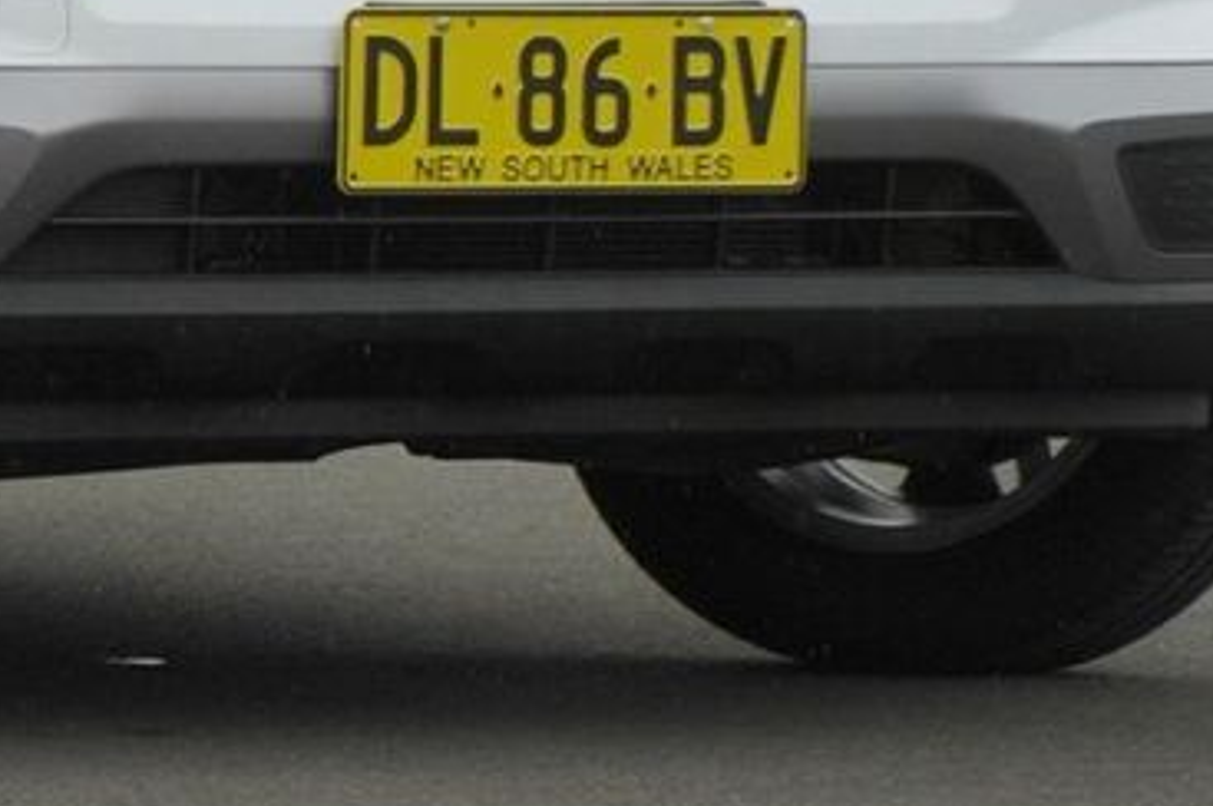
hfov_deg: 4.1
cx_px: -529
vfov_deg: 2.7
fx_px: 17022
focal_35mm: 506
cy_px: -466
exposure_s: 1/800
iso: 800
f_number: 7.1
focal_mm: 103
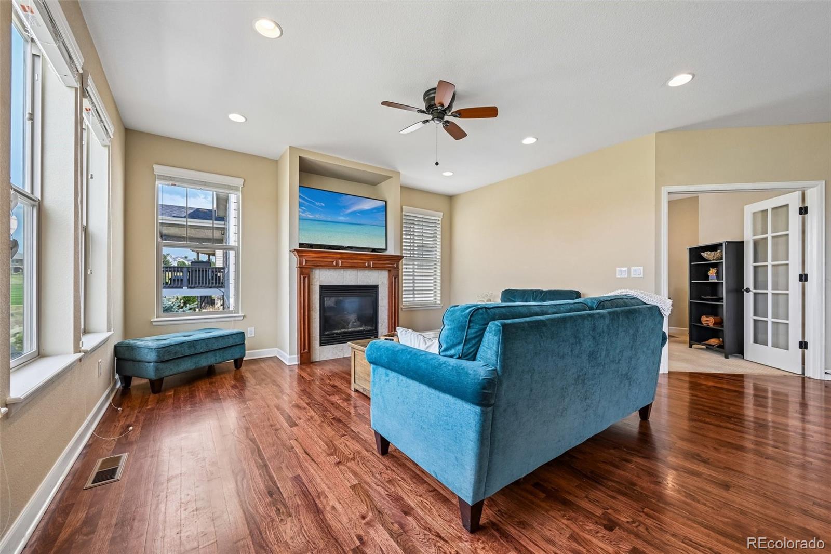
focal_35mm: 14
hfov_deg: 104.3
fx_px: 323
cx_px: 416
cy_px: 277
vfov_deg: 81.2
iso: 140
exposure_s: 1/15
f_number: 10
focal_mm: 14
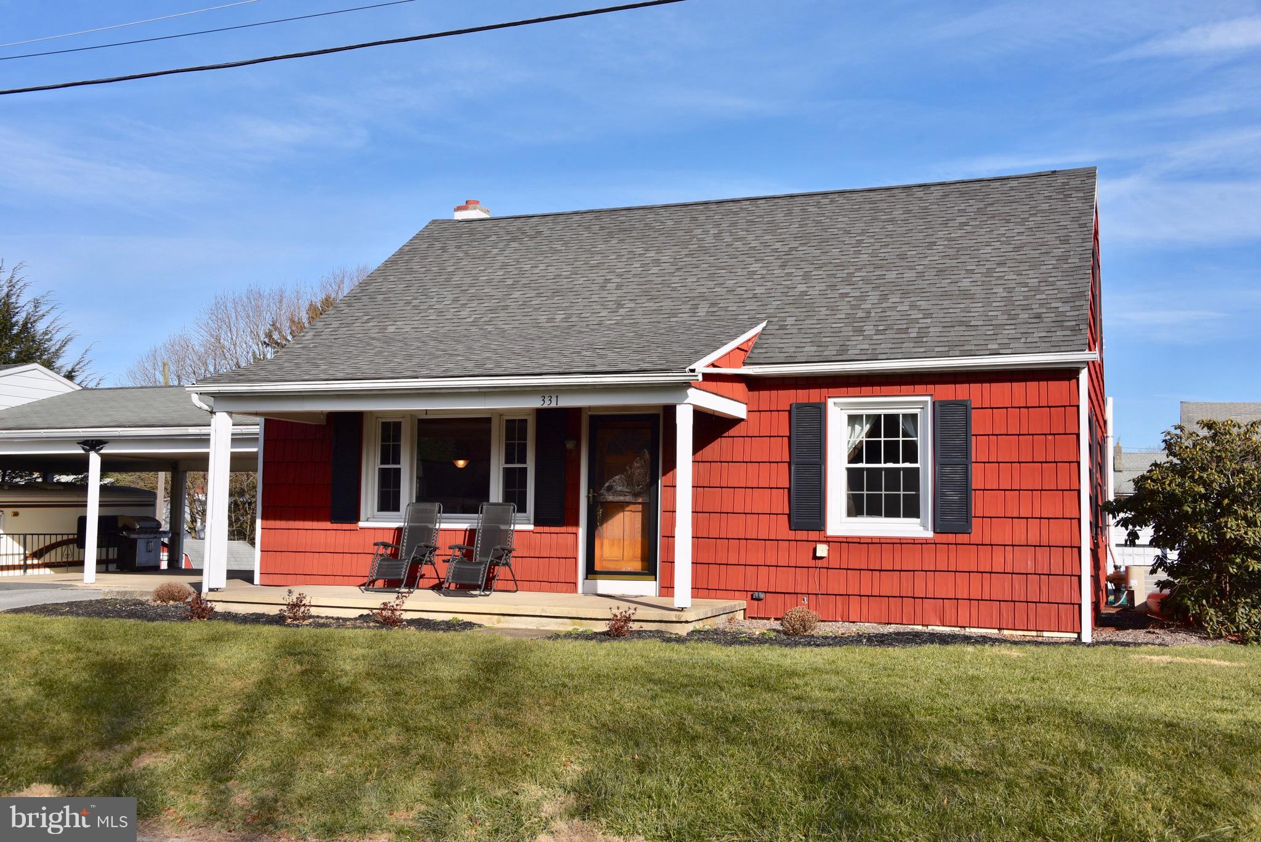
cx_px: 630
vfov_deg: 36.9
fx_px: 1261
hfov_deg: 53.1
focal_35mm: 36
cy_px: 421
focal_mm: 36
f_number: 10
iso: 200
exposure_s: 1/400
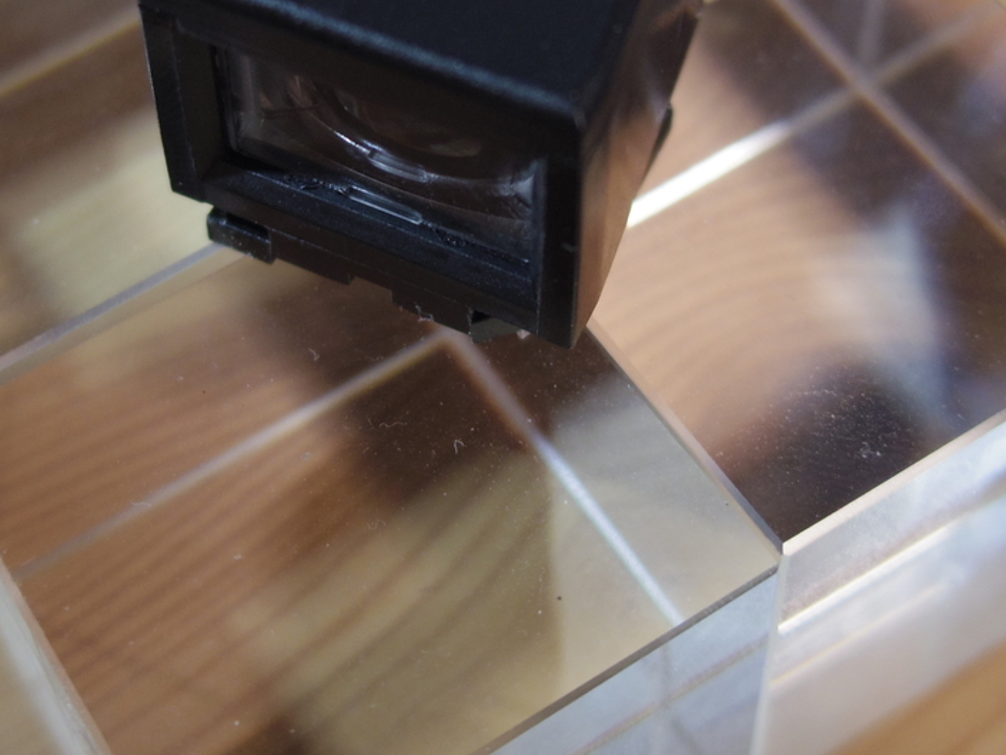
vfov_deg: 18.2
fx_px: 2325
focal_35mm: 80
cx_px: 407
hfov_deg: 24.4
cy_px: 133
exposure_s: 1/13
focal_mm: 8.5
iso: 200
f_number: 1.9
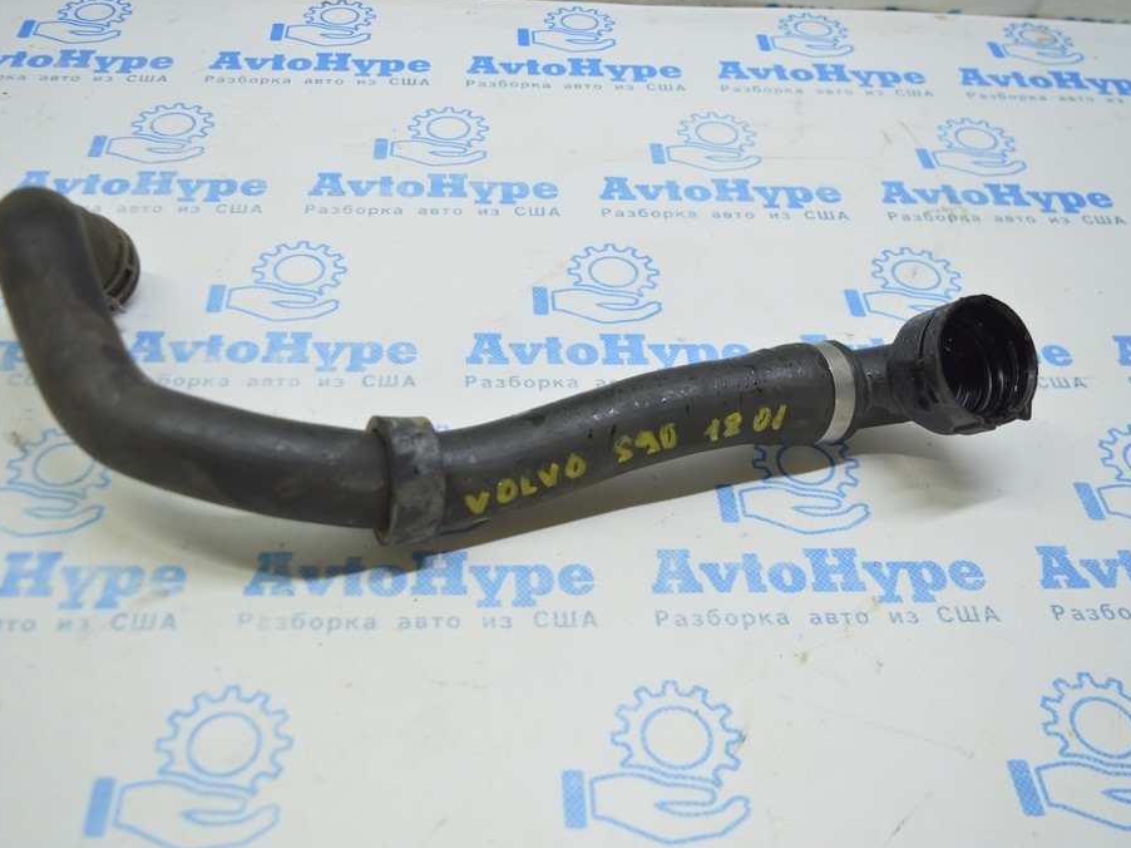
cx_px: 513
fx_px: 1176
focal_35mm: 36
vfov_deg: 39.6
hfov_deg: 51.3
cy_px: 423
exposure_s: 1/40
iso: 400
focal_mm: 22
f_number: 3.8
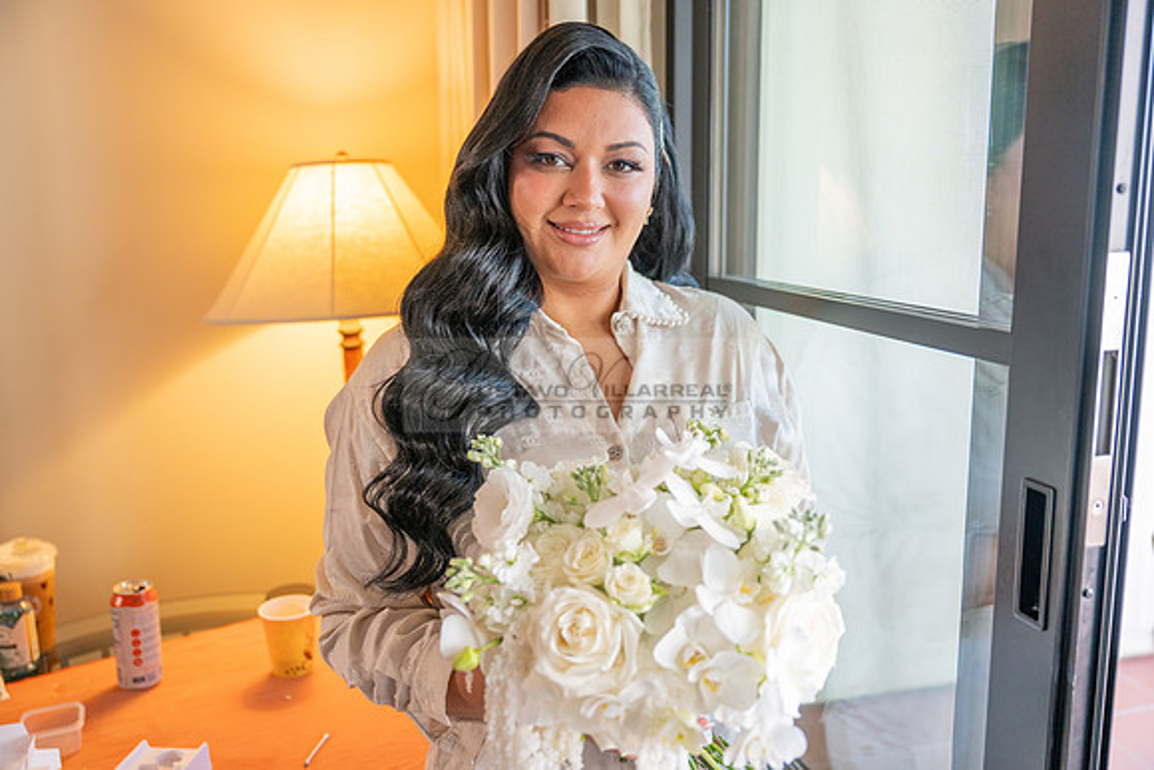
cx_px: 577
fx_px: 1026
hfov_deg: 58.7
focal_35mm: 32
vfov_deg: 41.1
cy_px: 385
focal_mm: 32
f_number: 2.8
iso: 400
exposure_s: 1/200
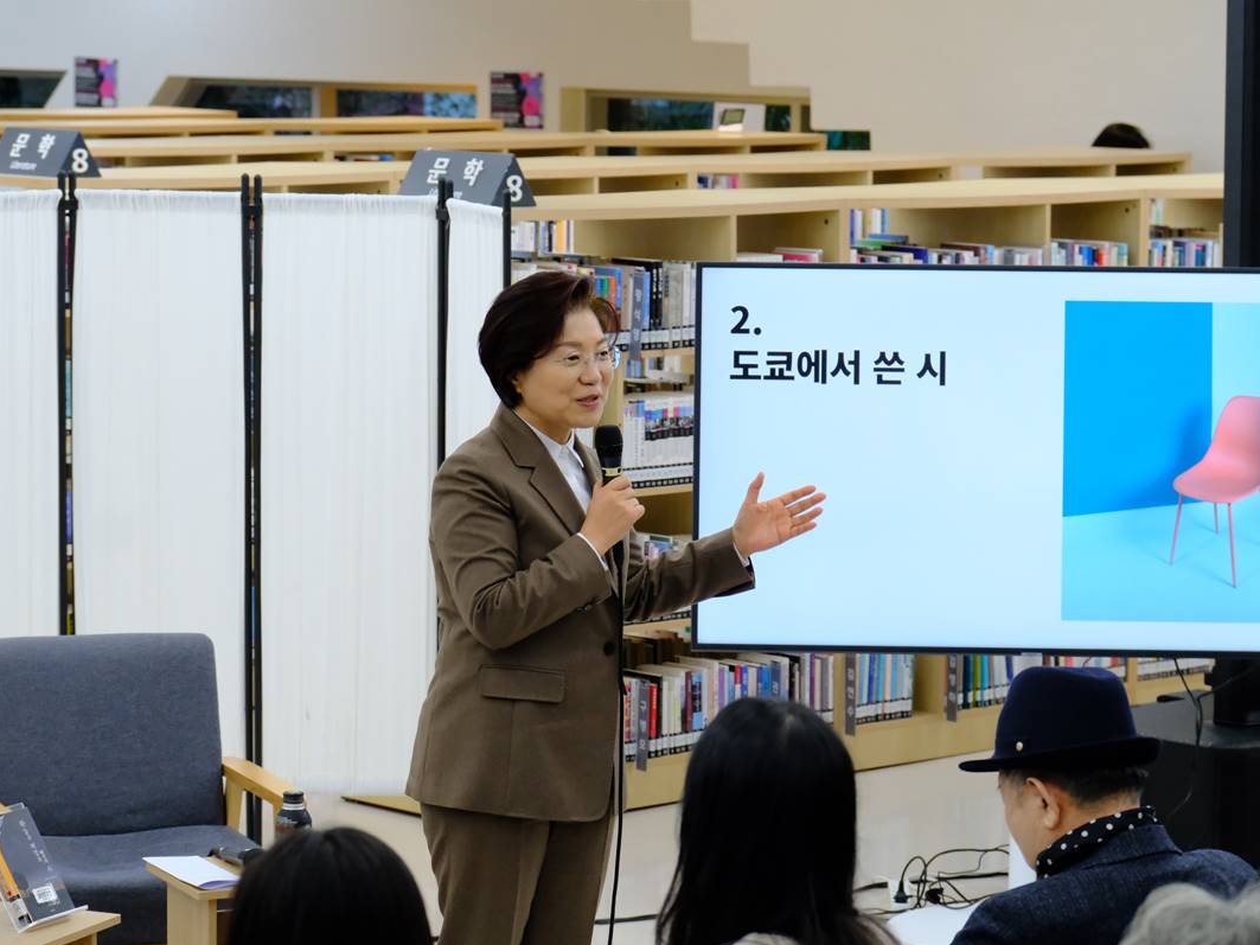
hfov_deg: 17.3
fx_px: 4149
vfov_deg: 13.0
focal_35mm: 114
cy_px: 473
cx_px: 634
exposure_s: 1/250
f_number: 5
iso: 3200
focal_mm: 70
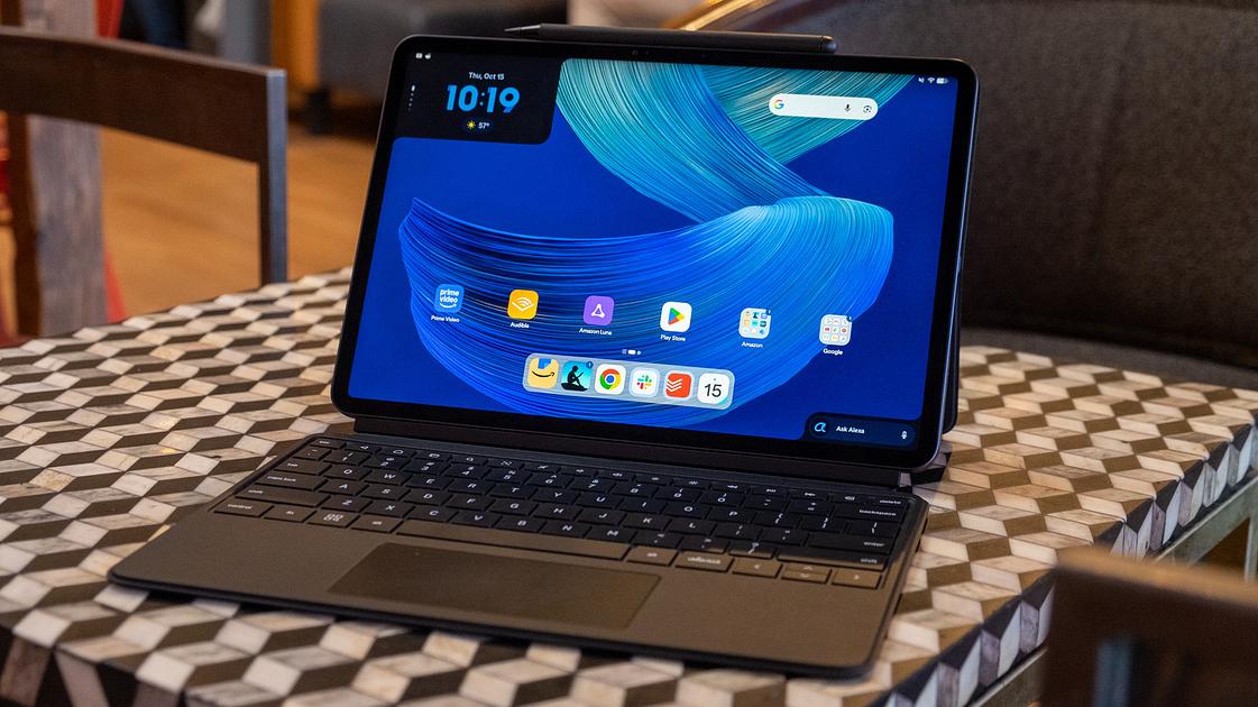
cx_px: 629
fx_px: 1782
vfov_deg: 22.4
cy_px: 354
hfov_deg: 38.9
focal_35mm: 53
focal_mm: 34.3
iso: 1600
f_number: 4
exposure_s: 1/100
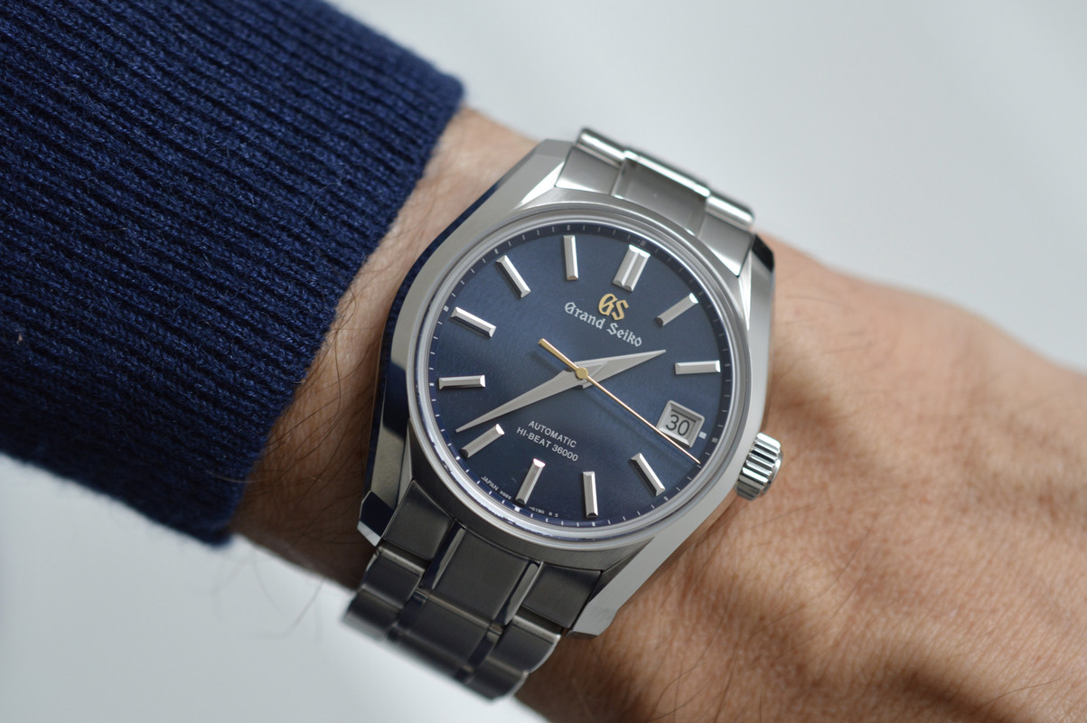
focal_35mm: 60
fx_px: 1810
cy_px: 362
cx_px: 544
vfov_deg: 22.6
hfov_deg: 33.4
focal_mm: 40
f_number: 4.5
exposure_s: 1/80
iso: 400
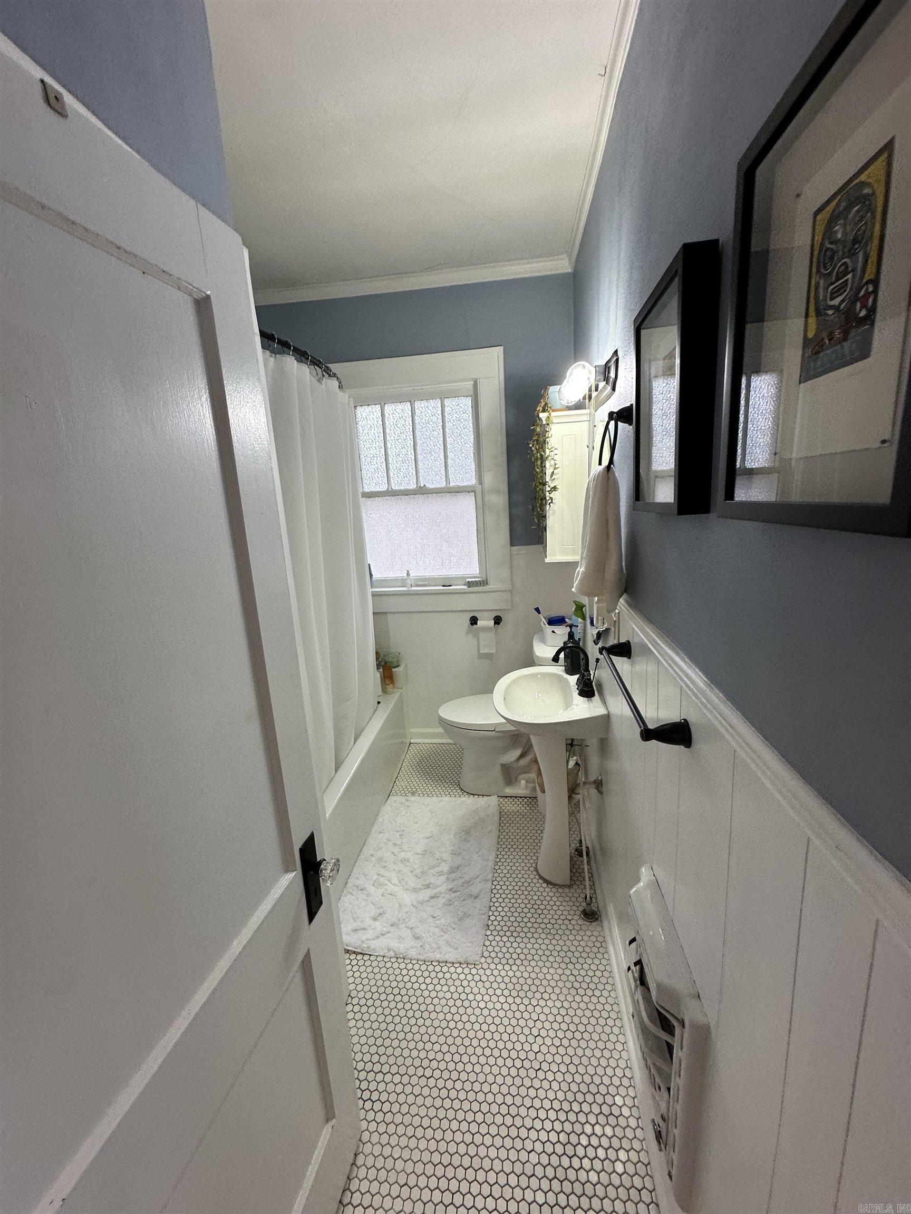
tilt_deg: -6.9
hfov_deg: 85.7
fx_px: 491
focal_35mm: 14
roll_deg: +2.5
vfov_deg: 102.1
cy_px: 607
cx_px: 456
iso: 125
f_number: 2.2
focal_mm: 2.22
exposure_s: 1/120
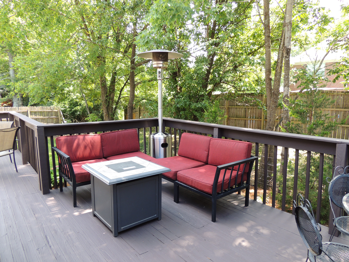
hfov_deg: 71.6
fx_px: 242
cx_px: 174
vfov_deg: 56.8
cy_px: 131
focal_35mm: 24
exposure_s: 1/80
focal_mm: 4.3
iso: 100
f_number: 3
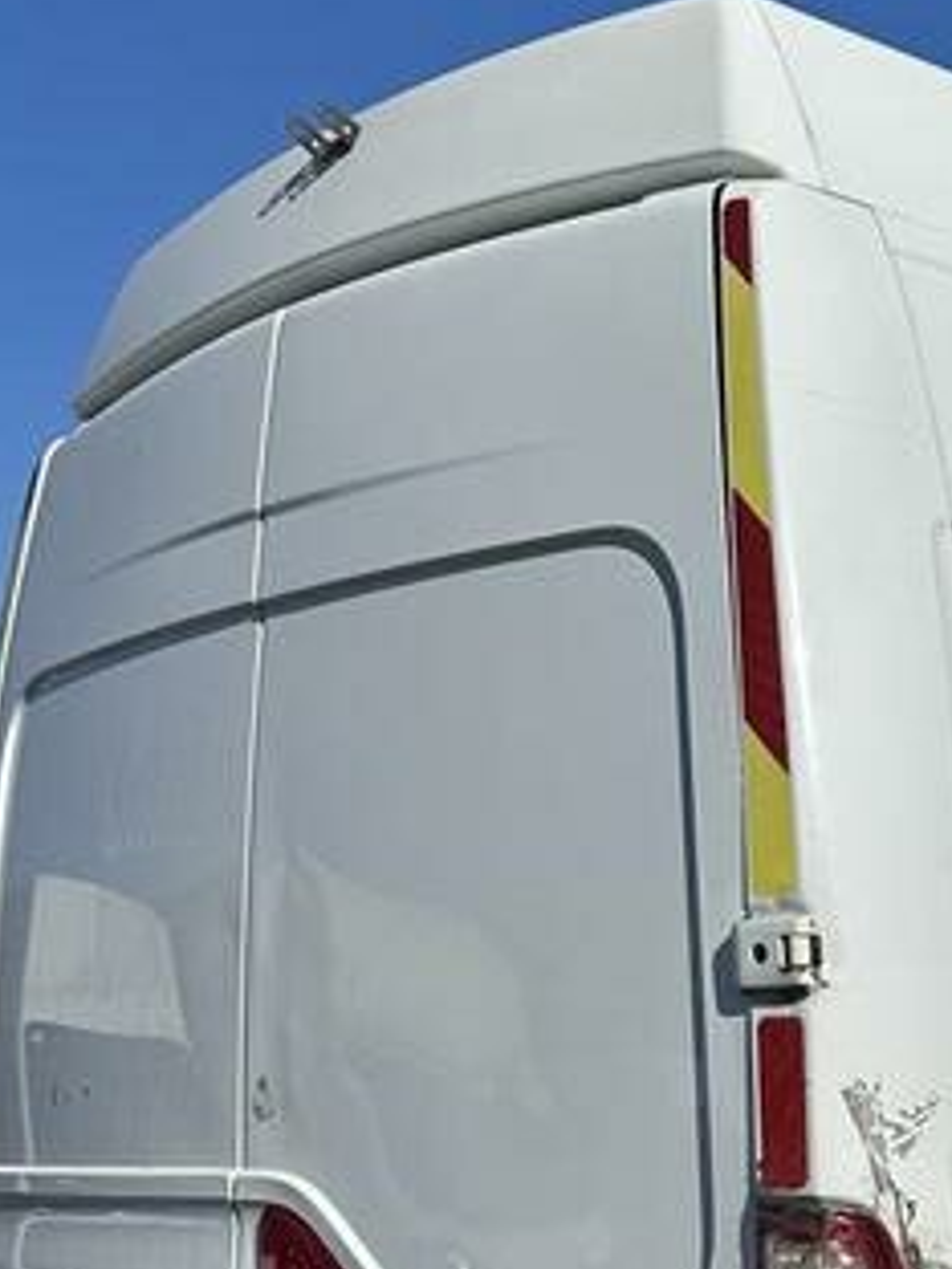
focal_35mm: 69
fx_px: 2530
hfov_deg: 20.0
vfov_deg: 27.3
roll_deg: +2.0
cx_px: 1131
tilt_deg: -2.7
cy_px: 1106
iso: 80
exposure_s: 1/15625
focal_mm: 6.86
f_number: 1.78
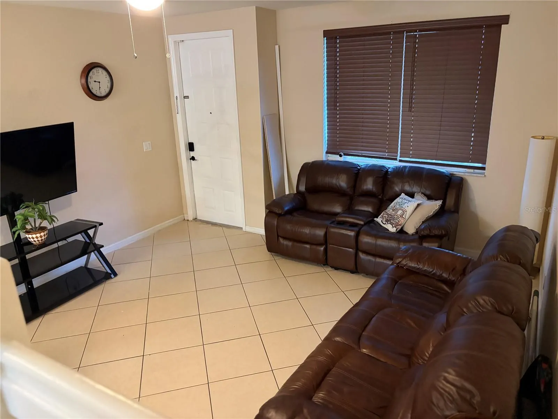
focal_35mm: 26
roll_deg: +2.5
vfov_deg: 53.1
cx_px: 279
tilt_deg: -16.4
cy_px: 210
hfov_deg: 67.3
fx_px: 419
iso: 500
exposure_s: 1/40
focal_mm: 5.96
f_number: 1.6
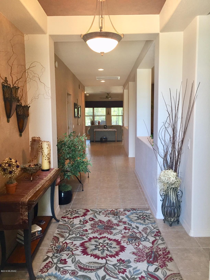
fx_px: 235
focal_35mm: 29
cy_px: 140
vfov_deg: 61.7
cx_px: 105
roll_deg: +0.3
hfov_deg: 48.2
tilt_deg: -5.4
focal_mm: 4.15
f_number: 2.2
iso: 50
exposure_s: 1/30
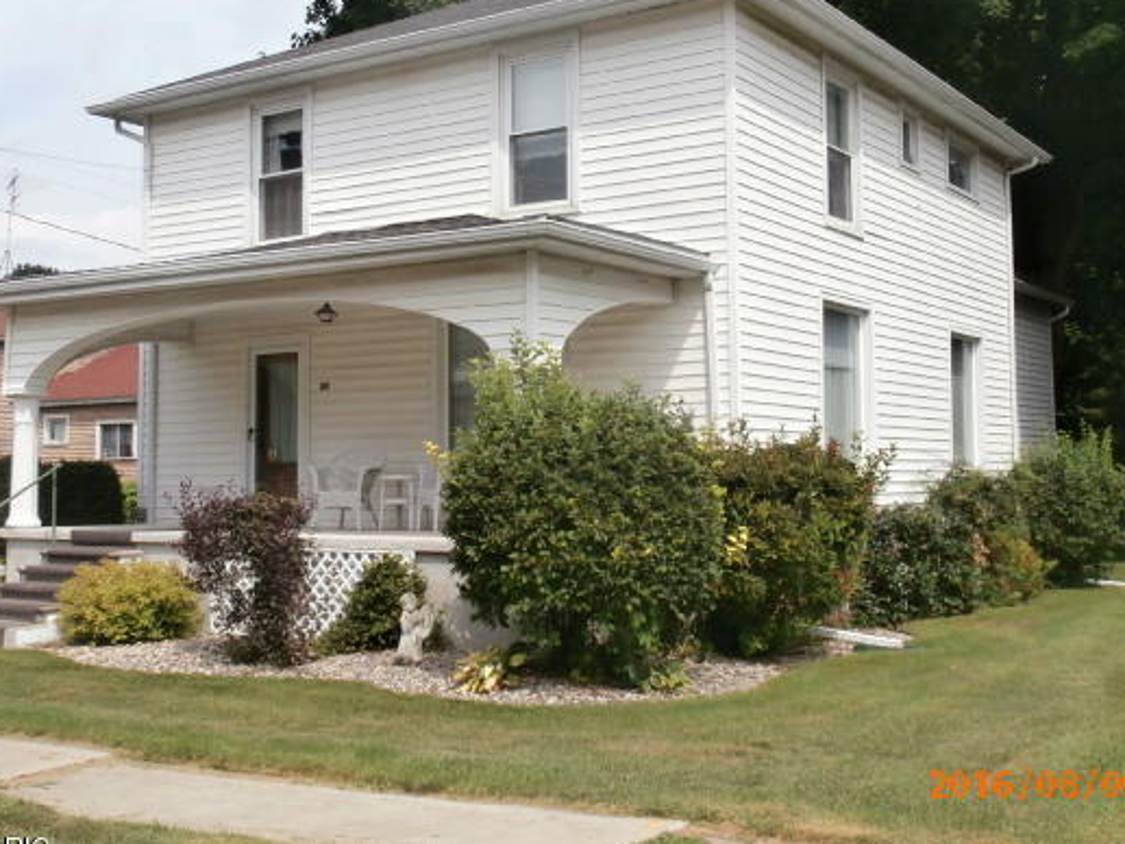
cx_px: 544
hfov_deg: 40.4
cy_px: 370
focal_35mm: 47
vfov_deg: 30.9
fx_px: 1528
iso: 100
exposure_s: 1/125
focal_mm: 6.67
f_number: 9.9
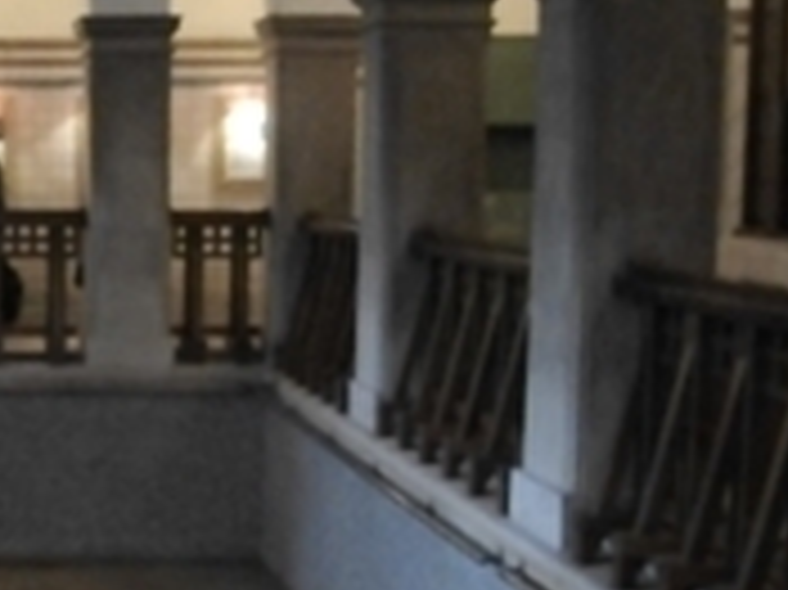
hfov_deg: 21.9
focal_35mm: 82
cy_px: 374
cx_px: -180
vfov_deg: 17.9
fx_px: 1865
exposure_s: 1/50
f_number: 2.9
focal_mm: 5.7
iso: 1762
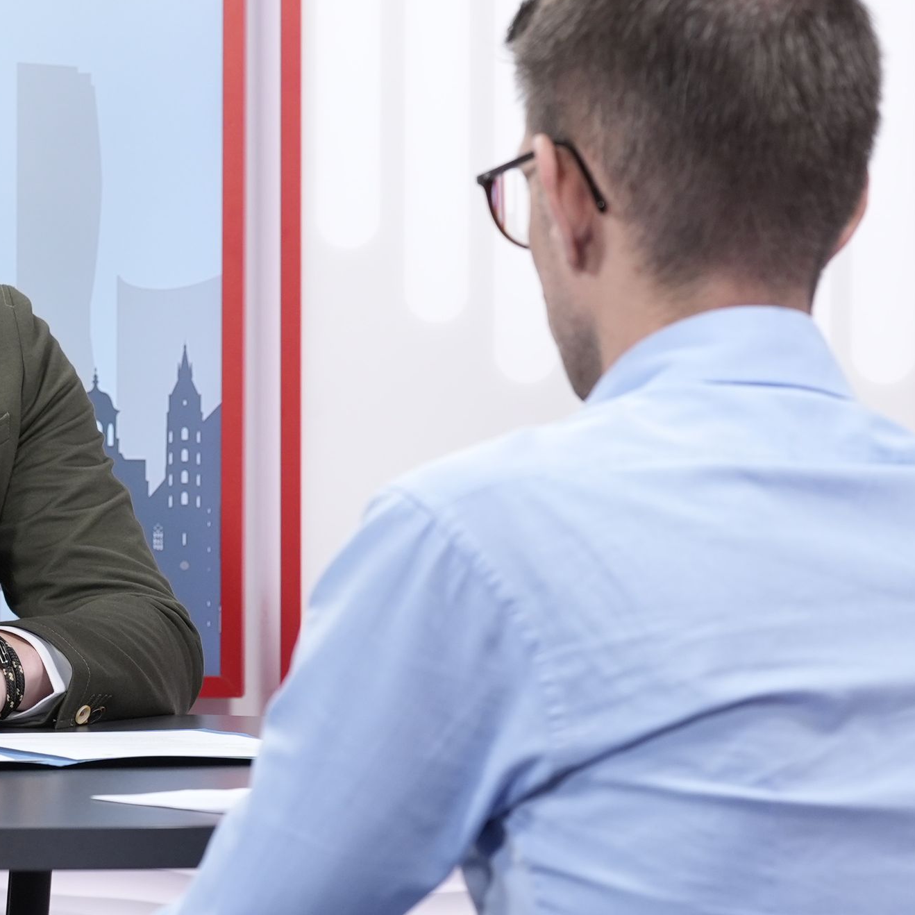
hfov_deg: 11.9
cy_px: 419
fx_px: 4396
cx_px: 291
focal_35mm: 147
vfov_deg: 11.9
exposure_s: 1/160
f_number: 4.5
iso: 640
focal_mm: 57
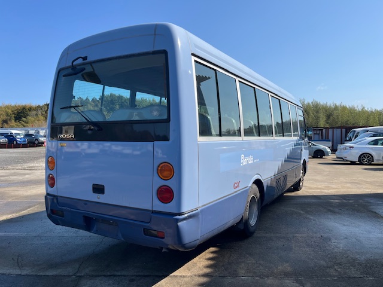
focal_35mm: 26
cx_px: 192
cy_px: 144
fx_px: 288
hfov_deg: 67.3
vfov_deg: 53.1
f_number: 1.6
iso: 50
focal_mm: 5.1
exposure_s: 1/3049
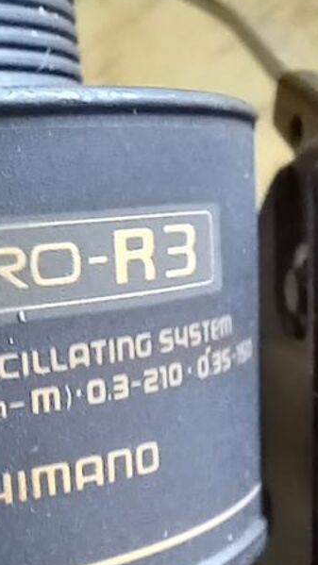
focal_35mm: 63
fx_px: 944
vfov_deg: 32.8
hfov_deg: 18.8
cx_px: 29
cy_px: 412
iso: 500
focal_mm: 2.13
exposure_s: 1/17
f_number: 2.4
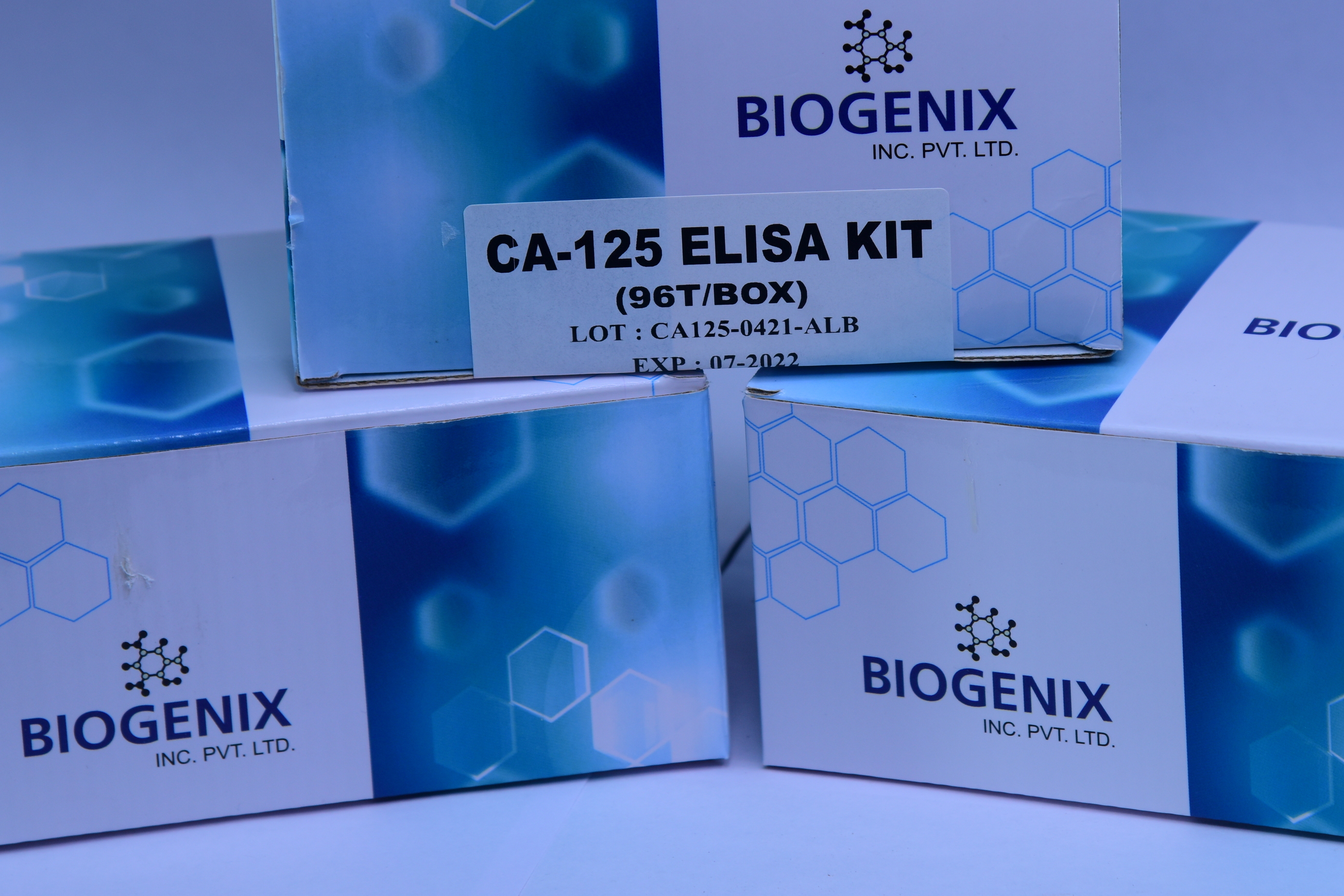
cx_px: 780
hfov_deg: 11.2
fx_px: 6871
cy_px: 256
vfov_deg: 7.5
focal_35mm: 184
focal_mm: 120
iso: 320
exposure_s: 1/160
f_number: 5.6
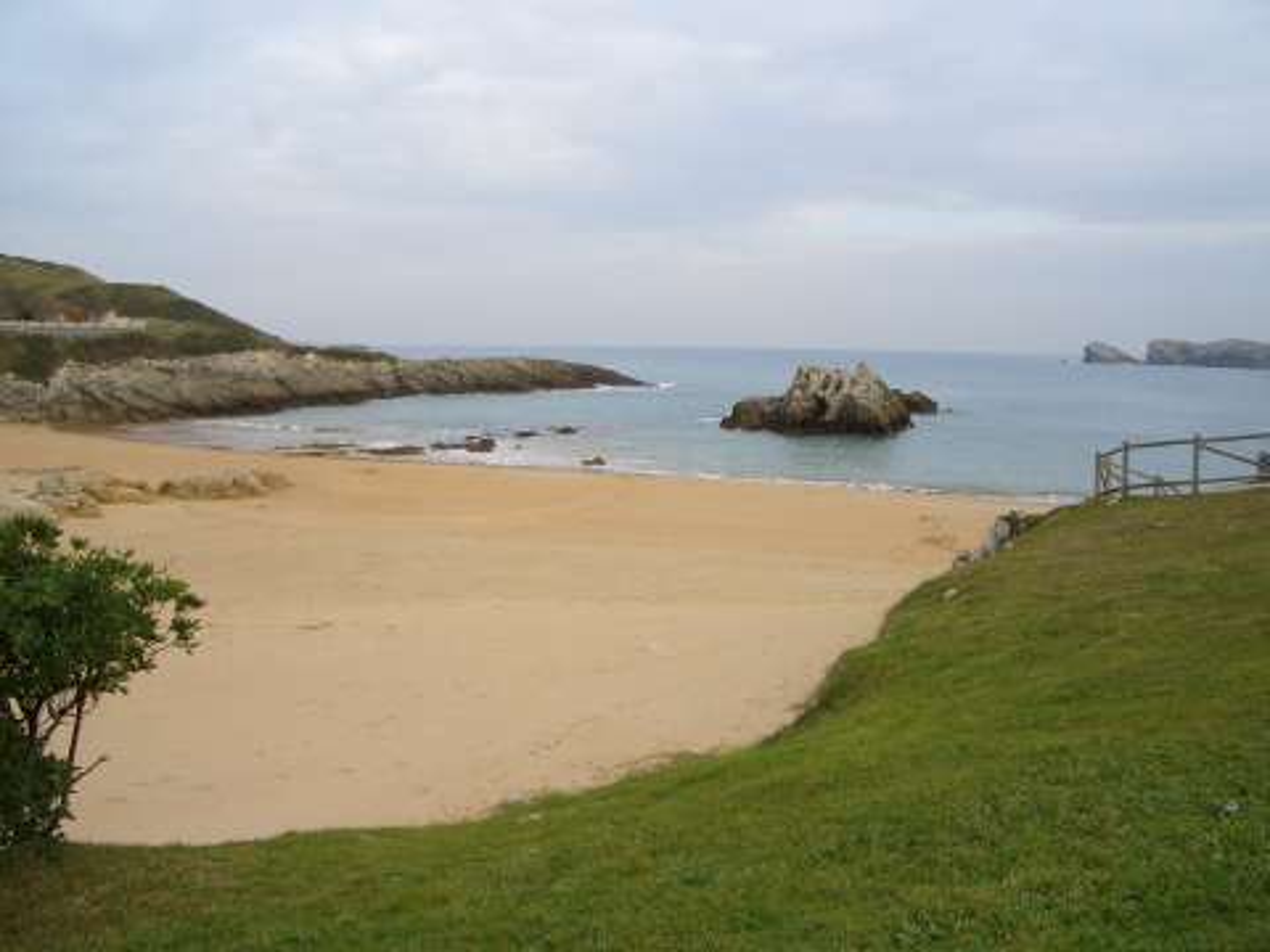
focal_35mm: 35
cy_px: 476
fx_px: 1284
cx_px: 635
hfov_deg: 52.6
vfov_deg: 40.7
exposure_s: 1/200
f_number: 4.3
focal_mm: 5.8
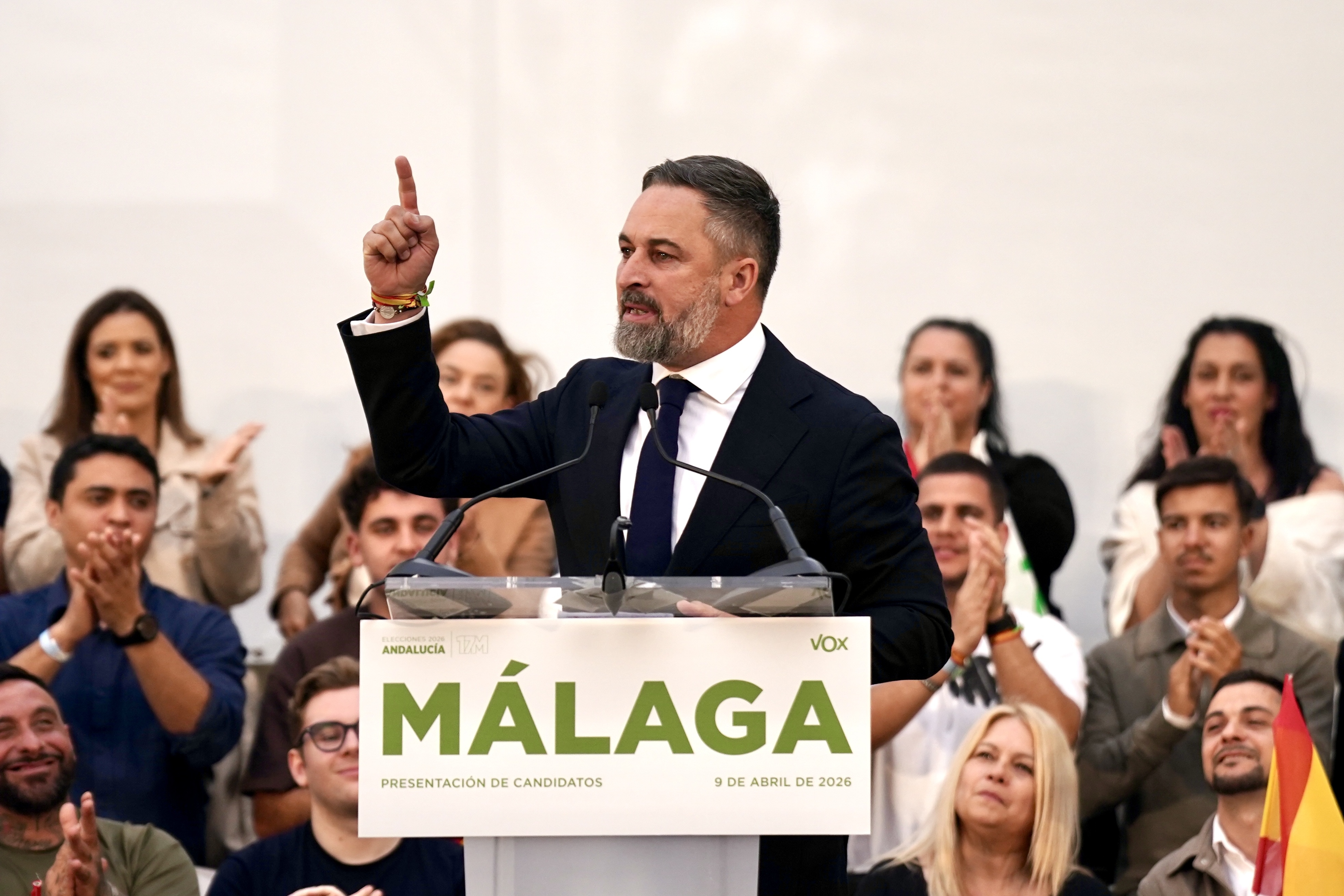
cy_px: 448
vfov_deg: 7.1
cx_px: 672
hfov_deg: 10.7
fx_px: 7205
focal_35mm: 193
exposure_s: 1/1000
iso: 1000
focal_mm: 129
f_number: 2.8
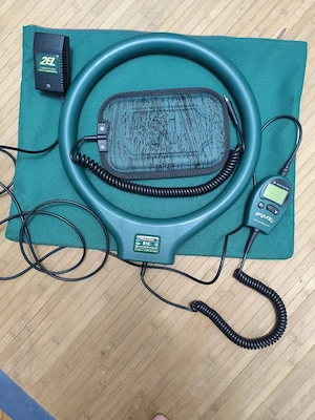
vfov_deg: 73.9
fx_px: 279
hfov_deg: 58.9
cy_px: 210
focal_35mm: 23
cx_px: 158
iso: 2000
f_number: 1.65
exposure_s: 1/20
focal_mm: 6.19
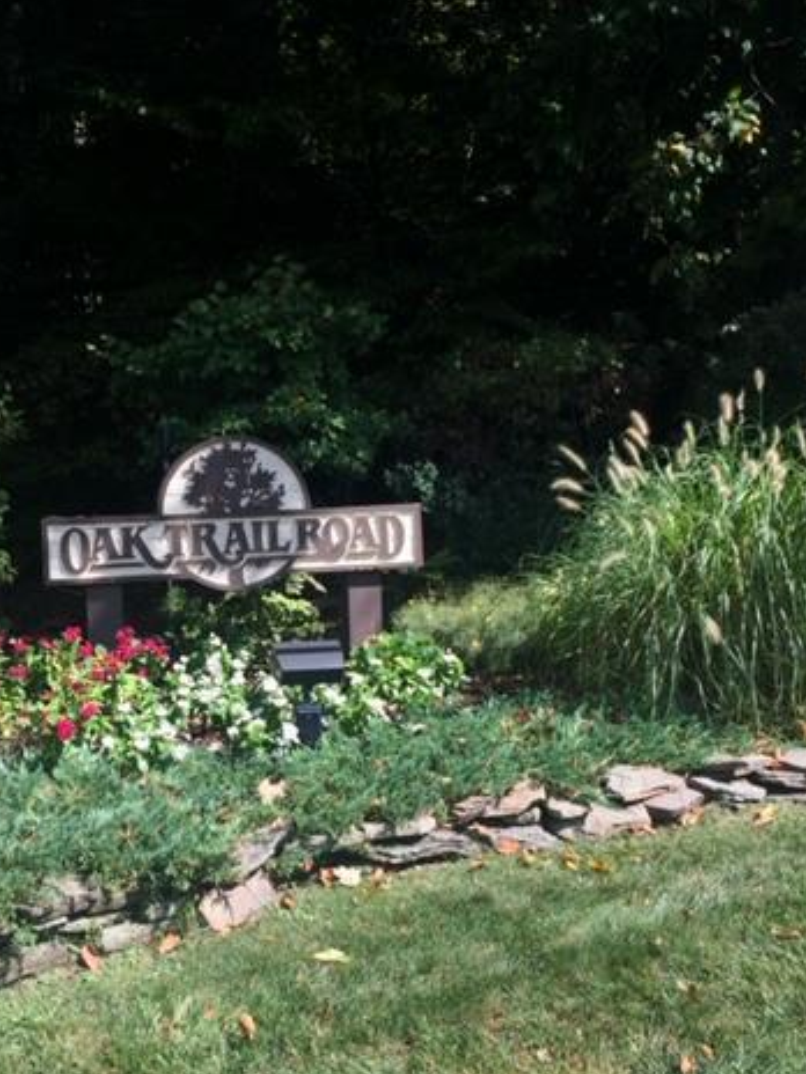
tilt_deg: -3.0
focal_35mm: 40
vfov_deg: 46.8
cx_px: 259
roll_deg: +2.3
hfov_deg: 35.6
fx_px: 1242
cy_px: 537
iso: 32
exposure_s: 1/892
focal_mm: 4.15
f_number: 2.2
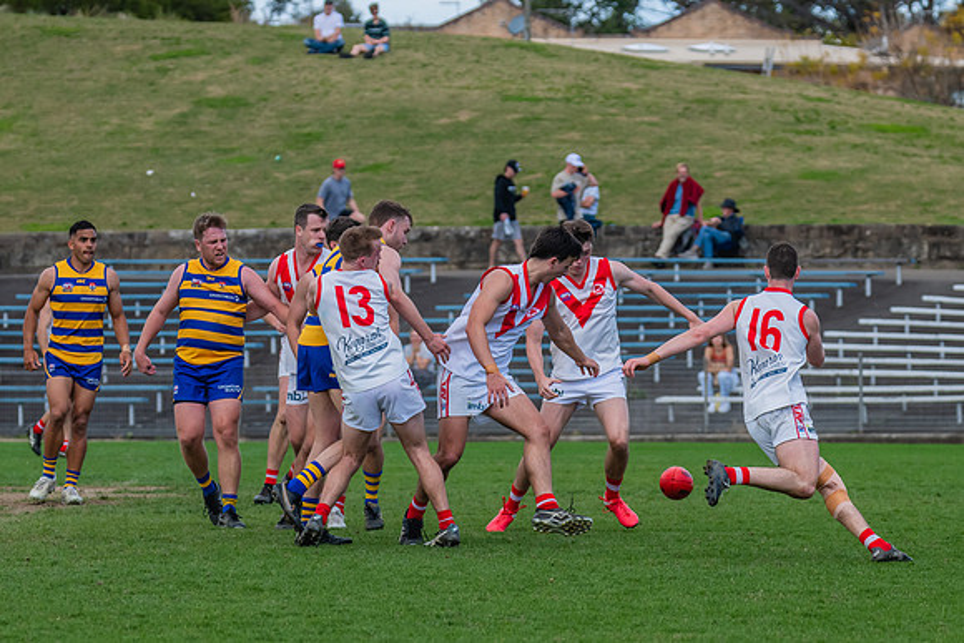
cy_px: 349
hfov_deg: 7.0
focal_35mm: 295
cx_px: 372
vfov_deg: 4.7
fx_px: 7897
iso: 800
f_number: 6.3
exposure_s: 1/1600
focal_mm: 210
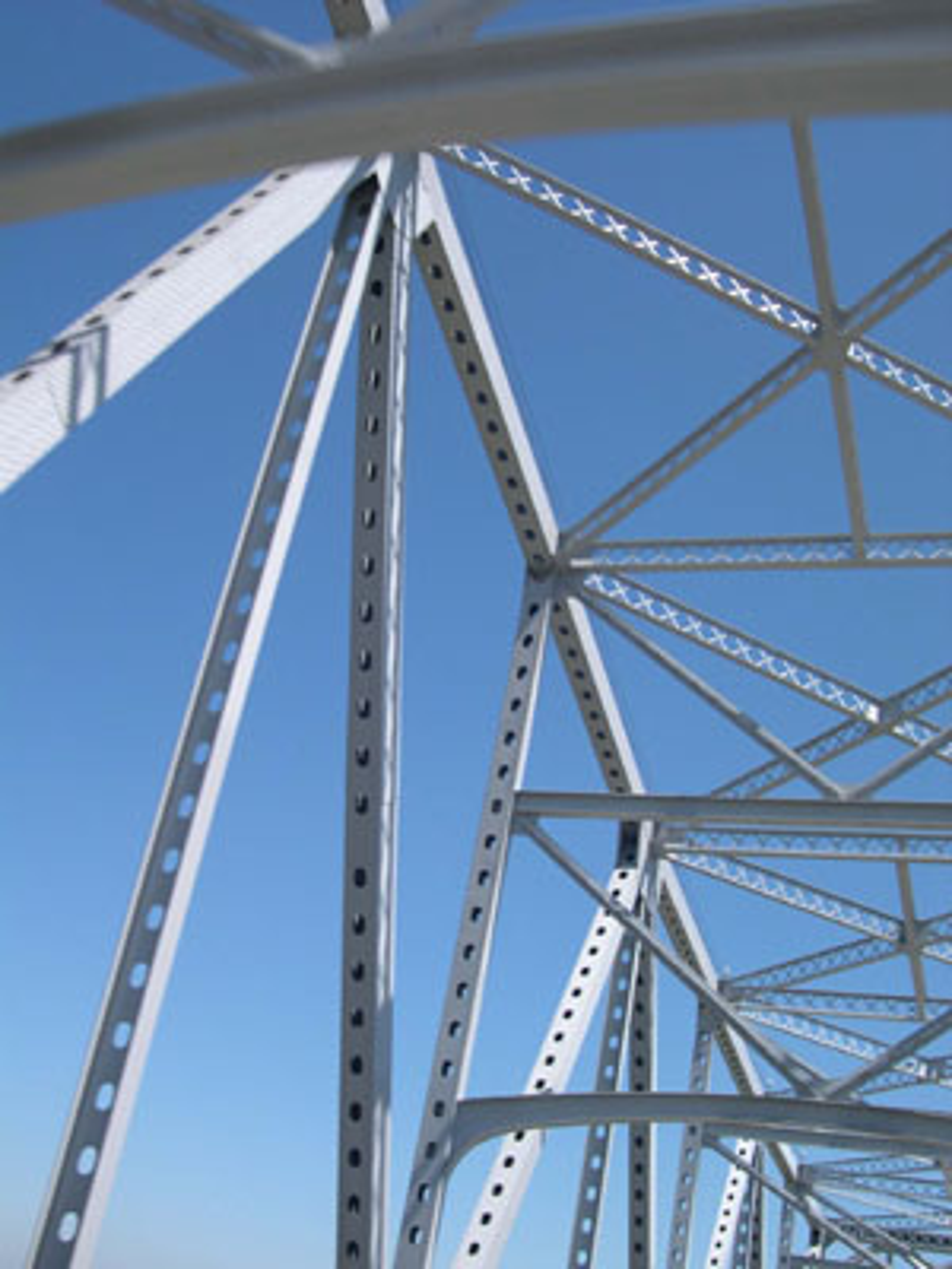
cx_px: 476
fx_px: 1393
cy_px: 634
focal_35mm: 38
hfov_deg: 37.7
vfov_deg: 49.0
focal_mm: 8
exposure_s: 1/175
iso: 100
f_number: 7.6
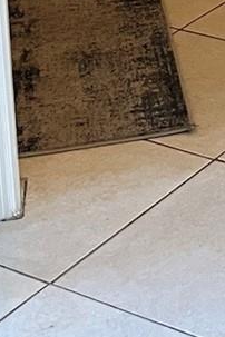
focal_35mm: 143
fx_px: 1341
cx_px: 422
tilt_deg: -11.1
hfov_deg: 9.1
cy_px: -305
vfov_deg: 12.8
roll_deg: -0.1
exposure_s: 1/60
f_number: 1.5
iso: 250
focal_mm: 5.7
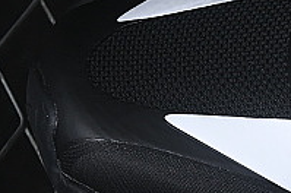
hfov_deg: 5.0
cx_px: 635
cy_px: 314
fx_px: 3293
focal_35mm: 408
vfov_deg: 3.3
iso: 160
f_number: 6.3
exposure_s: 1/60
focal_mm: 50
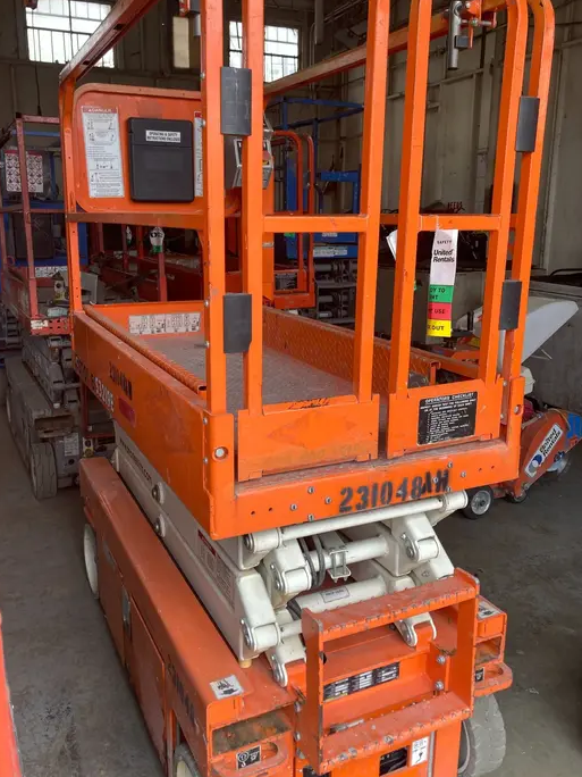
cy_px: 385
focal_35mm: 30
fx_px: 673
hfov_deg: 46.8
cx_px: 288
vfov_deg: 60.0
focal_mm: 3.99
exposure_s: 1/231
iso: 20
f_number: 1.8
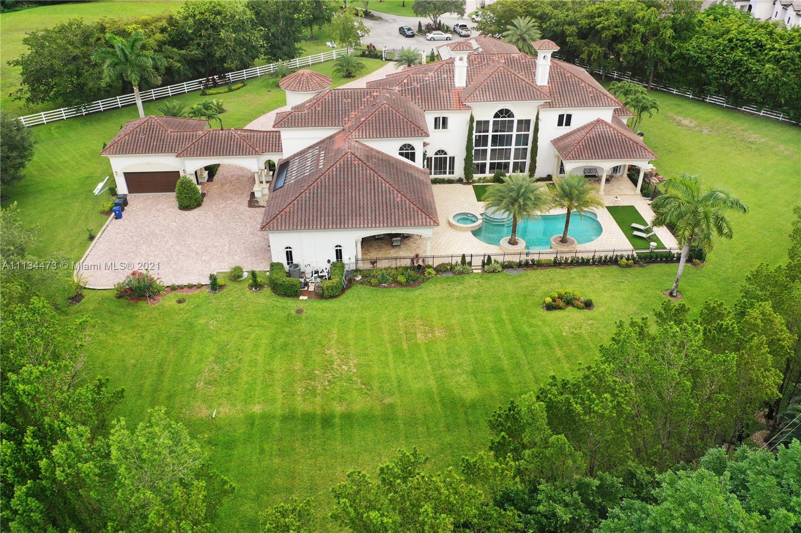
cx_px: 400
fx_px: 623
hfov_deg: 65.5
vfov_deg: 46.4
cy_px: 266
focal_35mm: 28
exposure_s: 1/800
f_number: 3.2
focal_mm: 10.26
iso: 200
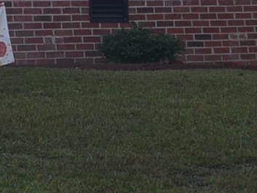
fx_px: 1633
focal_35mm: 220
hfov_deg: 8.8
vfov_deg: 6.6
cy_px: -153
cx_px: -138
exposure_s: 1/200
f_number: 6.3
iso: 100
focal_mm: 22
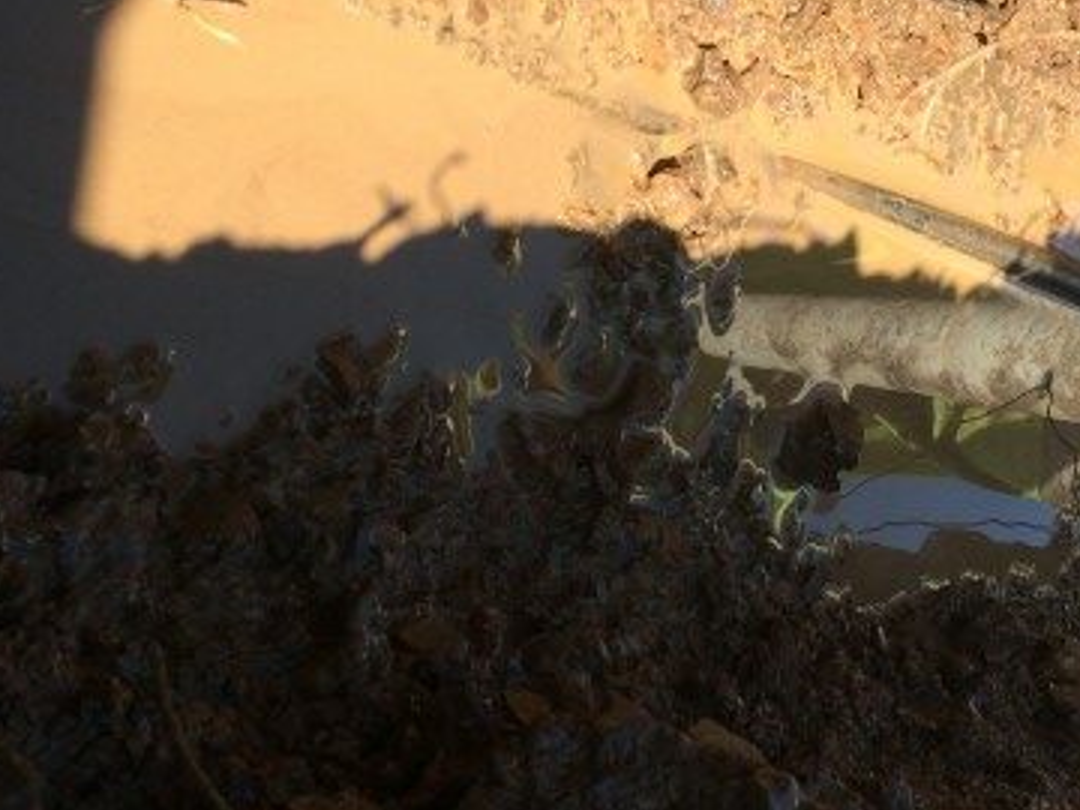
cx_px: 603
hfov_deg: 30.2
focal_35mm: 64
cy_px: 405
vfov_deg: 22.9
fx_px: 1997
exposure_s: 1/586
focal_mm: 4.12
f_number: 2.2
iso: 32
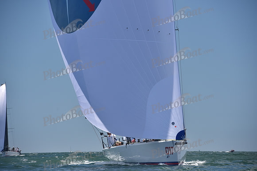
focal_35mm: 200
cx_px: 128
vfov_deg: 6.9
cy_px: 86
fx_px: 1428
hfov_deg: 10.3
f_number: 7.1
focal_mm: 200
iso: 320
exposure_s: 1/800
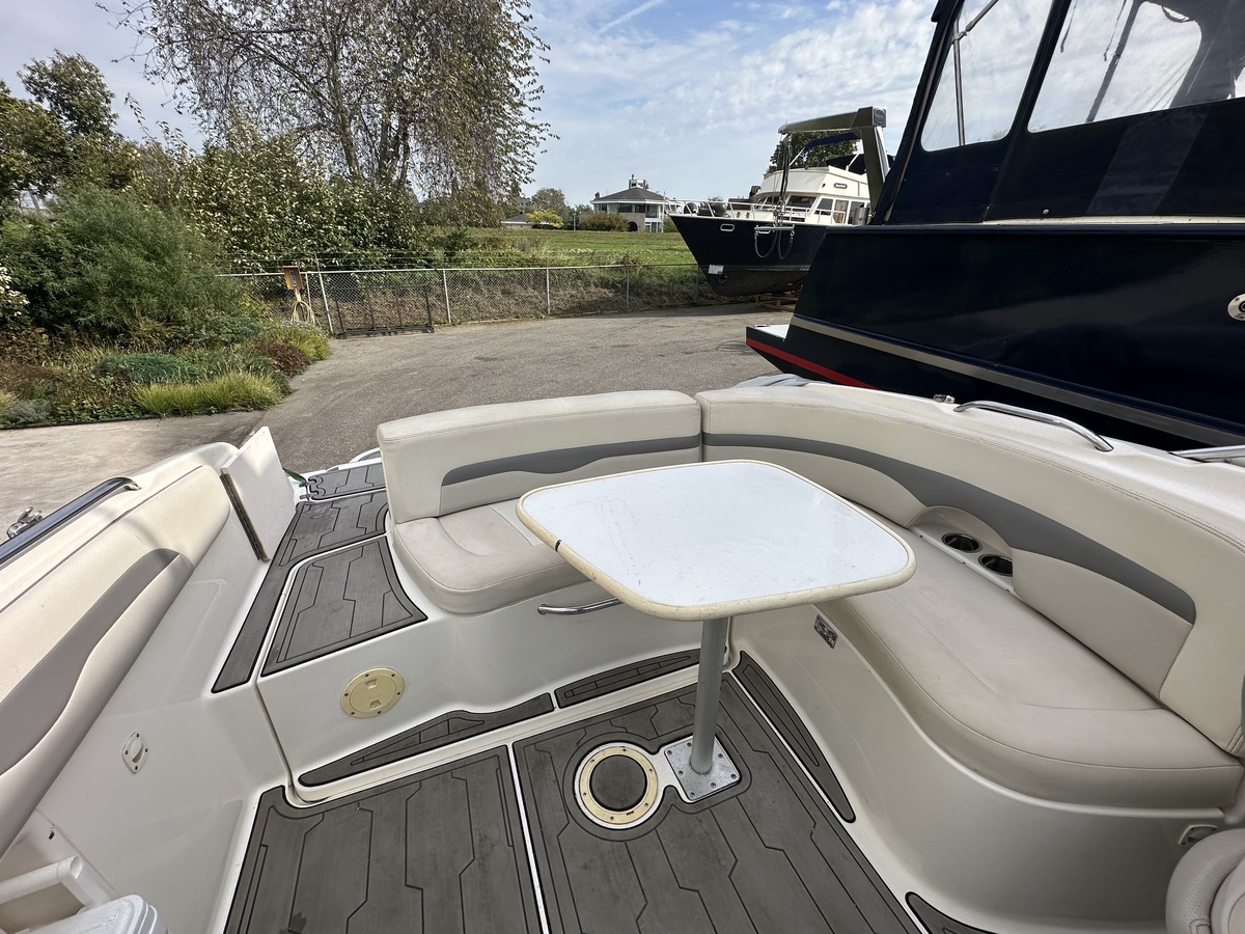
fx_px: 504
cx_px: 622
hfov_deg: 102.1
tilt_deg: -25.2
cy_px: 467
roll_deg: -1.8
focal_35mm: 14
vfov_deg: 85.7
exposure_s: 1/2747
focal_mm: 2.22
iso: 50
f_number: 2.2
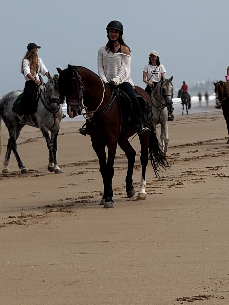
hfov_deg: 7.2
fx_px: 1817
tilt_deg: +3.6
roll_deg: +1.6
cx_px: 5
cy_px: 0
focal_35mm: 206
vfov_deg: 9.5
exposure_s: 1/1845
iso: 25
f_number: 2.8
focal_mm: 9
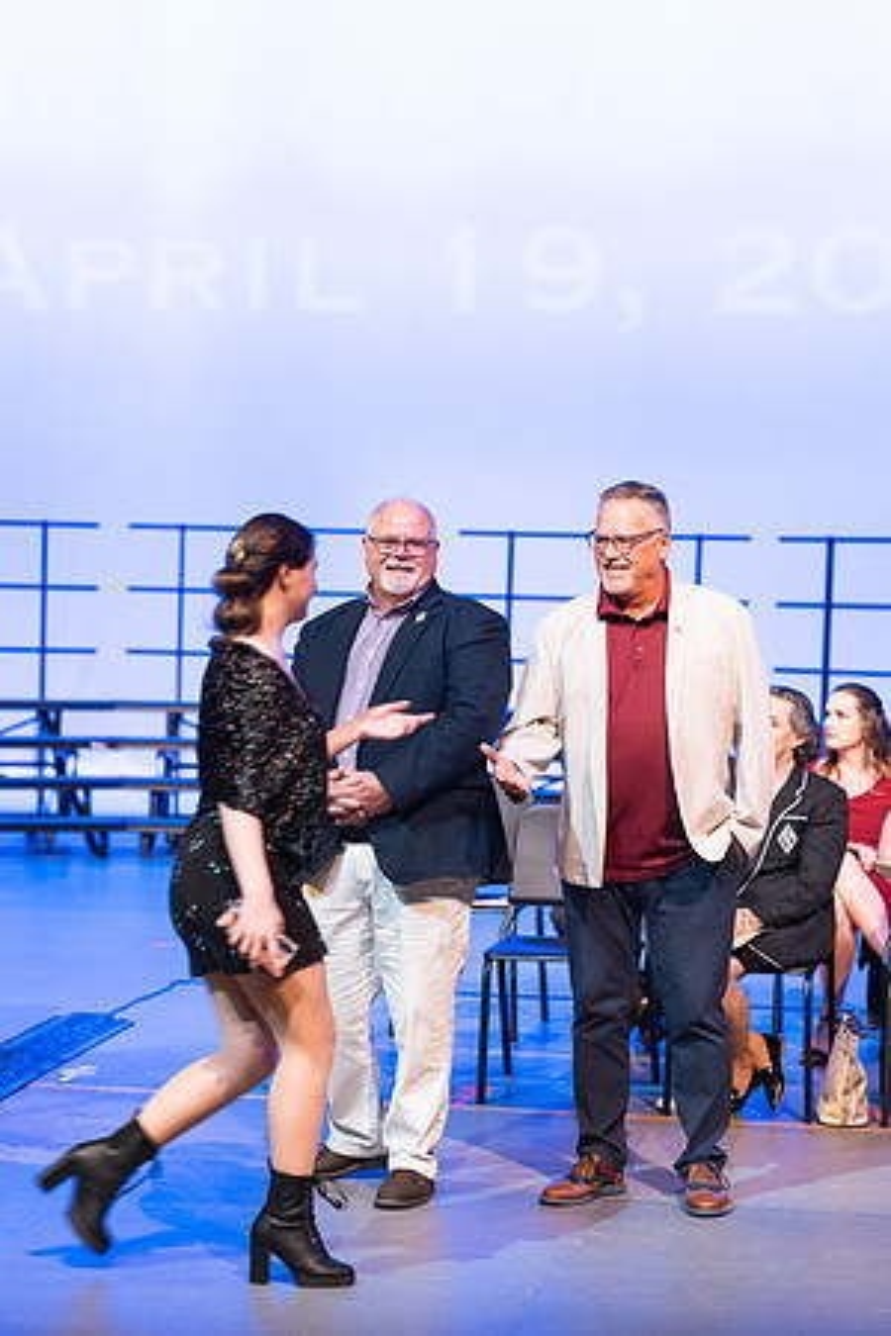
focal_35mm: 85
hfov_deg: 16.1
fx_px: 3155
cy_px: 668
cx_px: 446
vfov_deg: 23.9
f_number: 2.8
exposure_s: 1/160
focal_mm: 85
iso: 1250
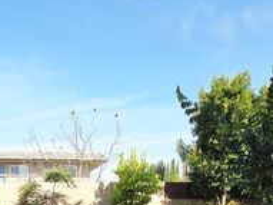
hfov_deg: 52.5
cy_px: 217
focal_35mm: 34
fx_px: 268
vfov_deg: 36.3
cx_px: 83
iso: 25
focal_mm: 1.7
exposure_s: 1/624
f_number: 2.2
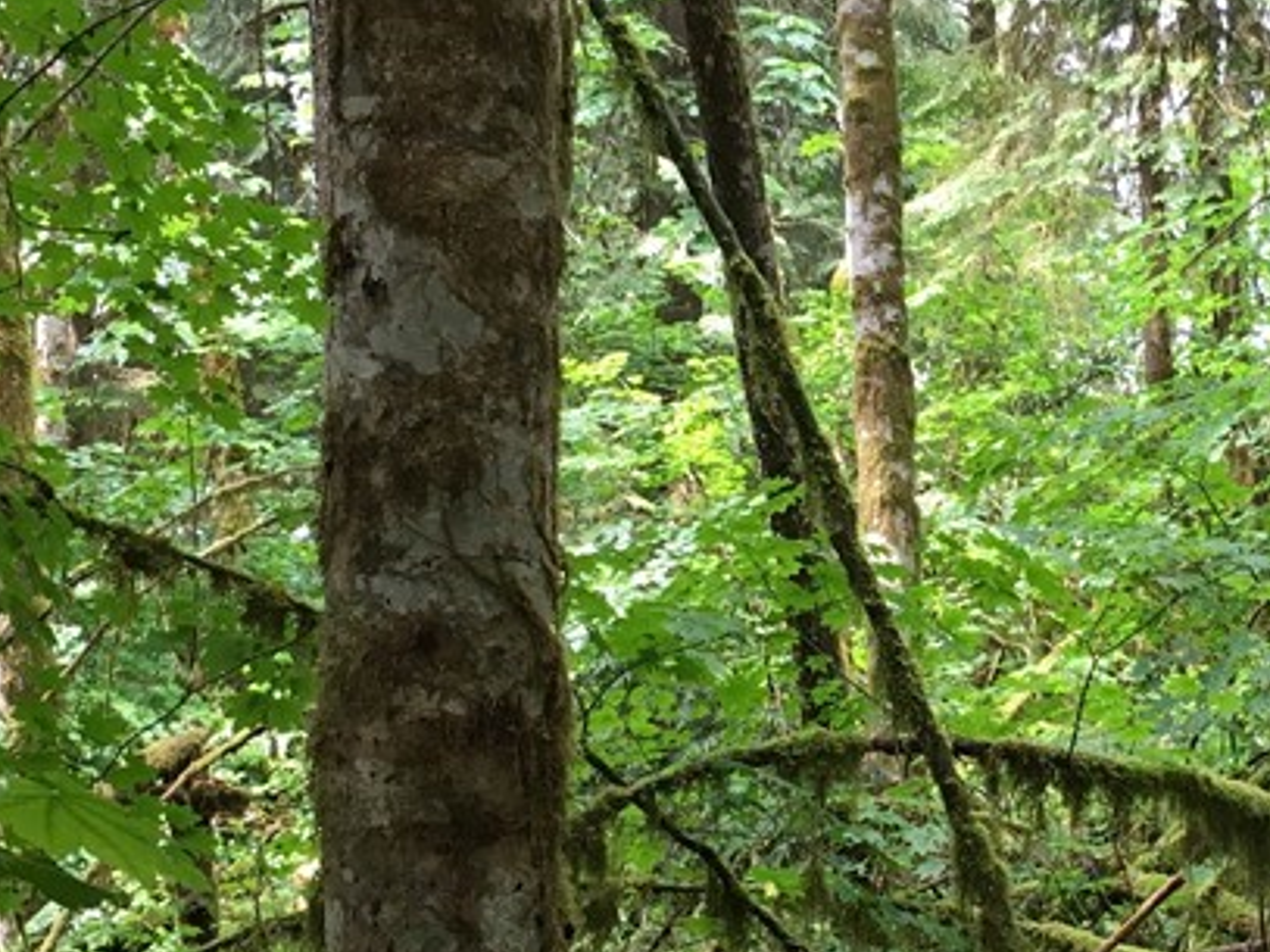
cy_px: 712
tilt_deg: -0.7
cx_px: 1073
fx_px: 2677
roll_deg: -1.2
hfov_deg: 26.0
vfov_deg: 20.0
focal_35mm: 73
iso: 25
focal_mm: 4.15
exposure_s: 1/30
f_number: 2.2
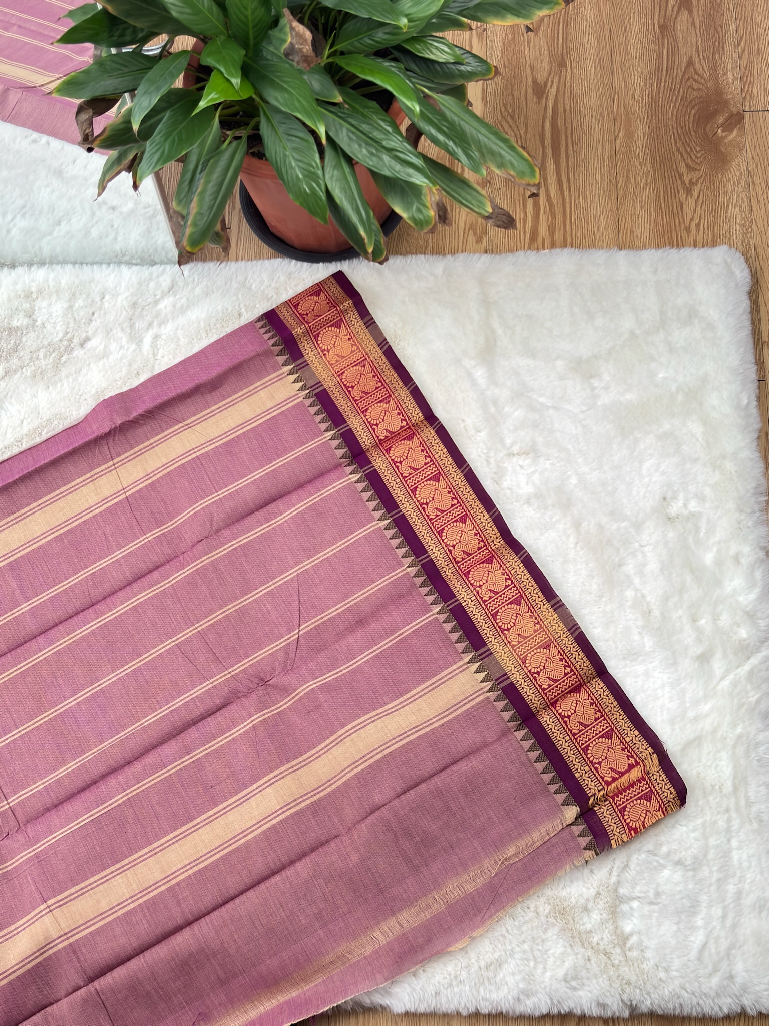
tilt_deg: -69.5
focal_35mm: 42
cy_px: 513
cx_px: 384
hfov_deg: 34.3
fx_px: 1244
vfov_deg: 44.8
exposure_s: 1/50
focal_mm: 5.96
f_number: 1.6
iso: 64
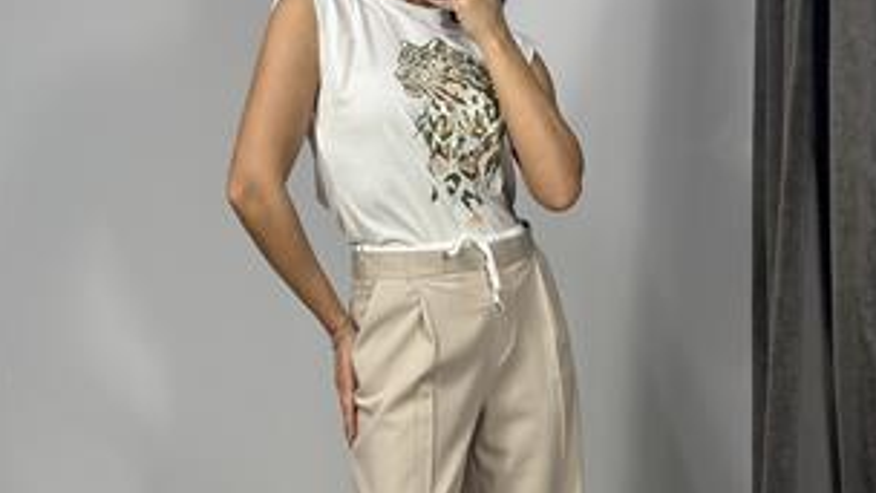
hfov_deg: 29.7
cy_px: 408
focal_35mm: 71
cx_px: 438
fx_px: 1649
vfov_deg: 16.8
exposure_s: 1/100
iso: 100
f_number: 1.78
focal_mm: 6.86
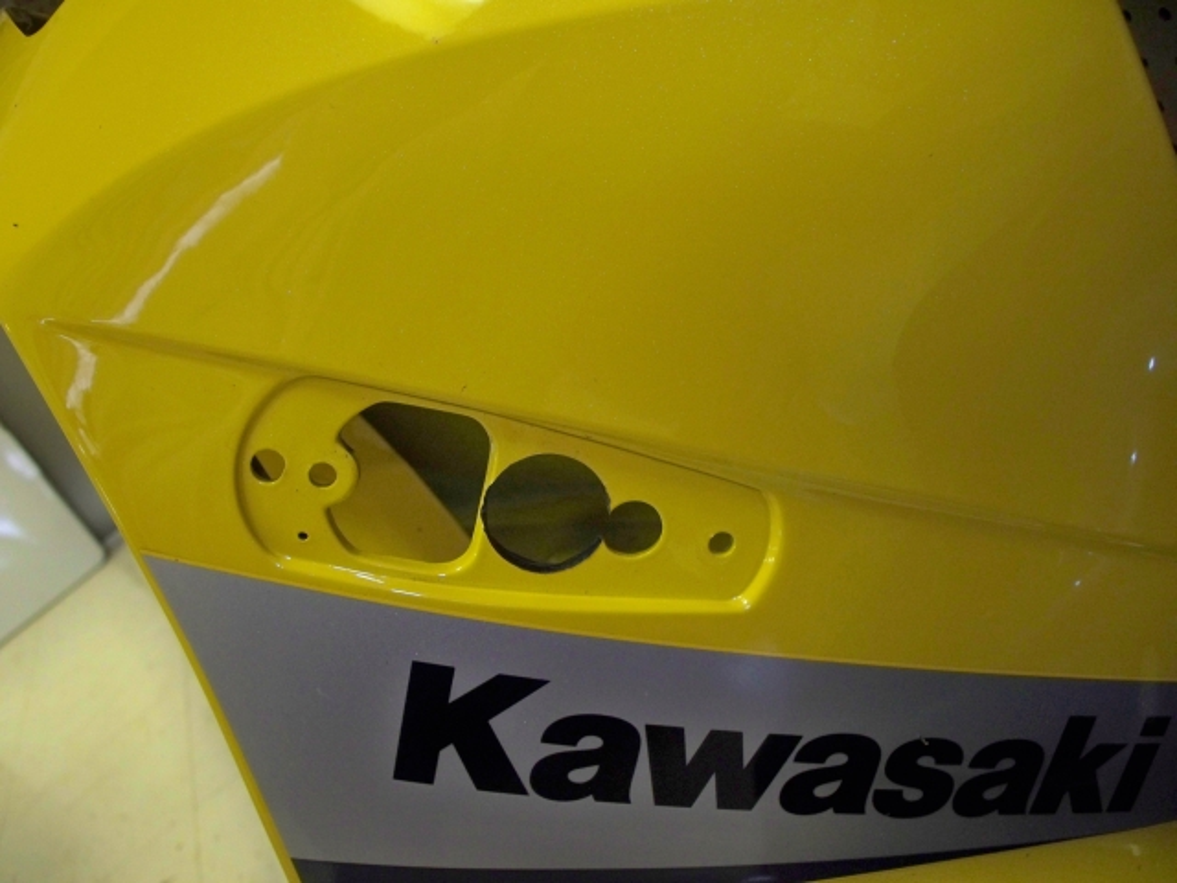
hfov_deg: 52.6
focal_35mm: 35
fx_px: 1190
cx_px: 588
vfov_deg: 40.7
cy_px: 442
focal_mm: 7.5
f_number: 2.8
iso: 200
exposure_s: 1/30
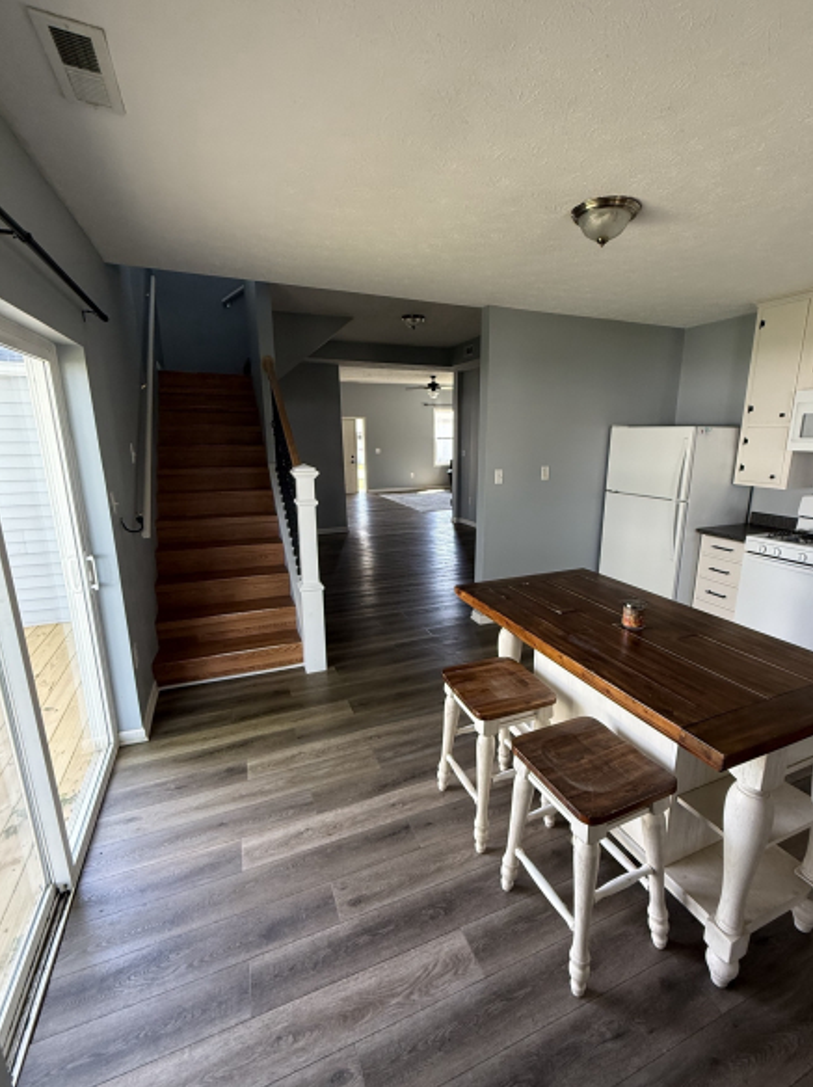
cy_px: 561
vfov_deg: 94.5
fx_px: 502
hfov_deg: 77.9
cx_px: 441
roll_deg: -0.7
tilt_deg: -13.1
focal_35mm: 16
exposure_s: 1/99
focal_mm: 2.22
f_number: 2.2
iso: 250
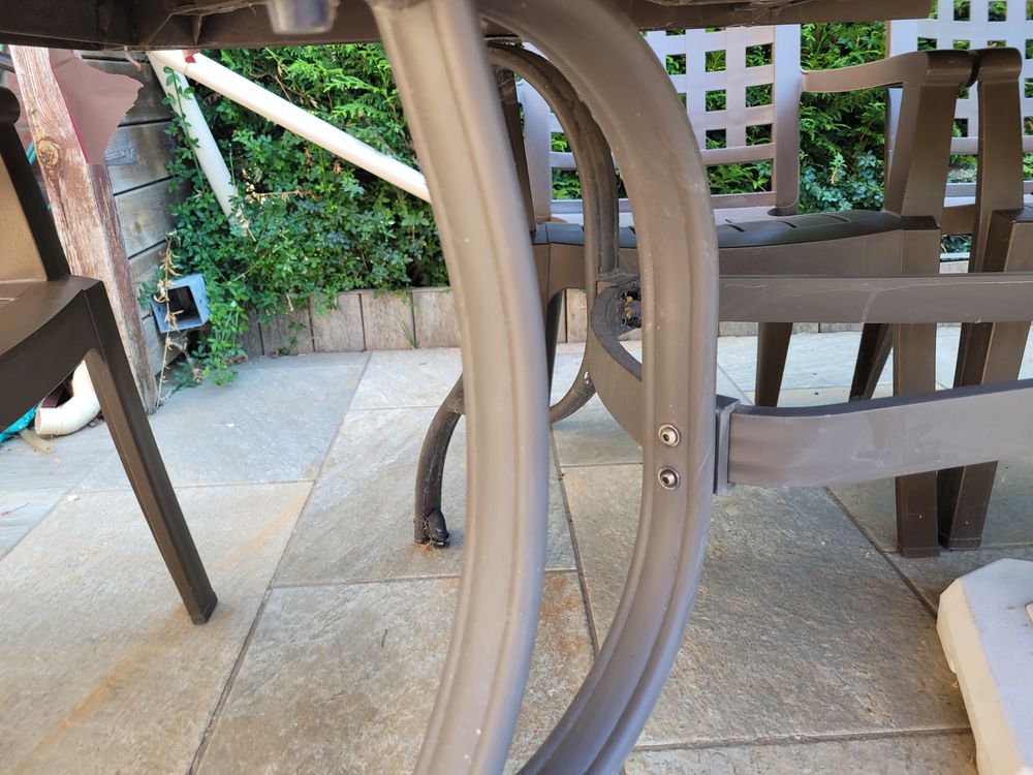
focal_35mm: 26
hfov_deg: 67.3
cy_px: 388
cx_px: 516
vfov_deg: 53.1
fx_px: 776
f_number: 1.8
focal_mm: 5.4
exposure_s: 1/100
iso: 64
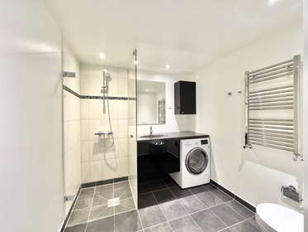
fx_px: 125
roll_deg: +1.0
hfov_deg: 102.0
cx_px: 154
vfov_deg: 85.7
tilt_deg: -0.4
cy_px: 116
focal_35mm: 14
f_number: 2.2
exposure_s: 1/50
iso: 320
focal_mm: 2.22
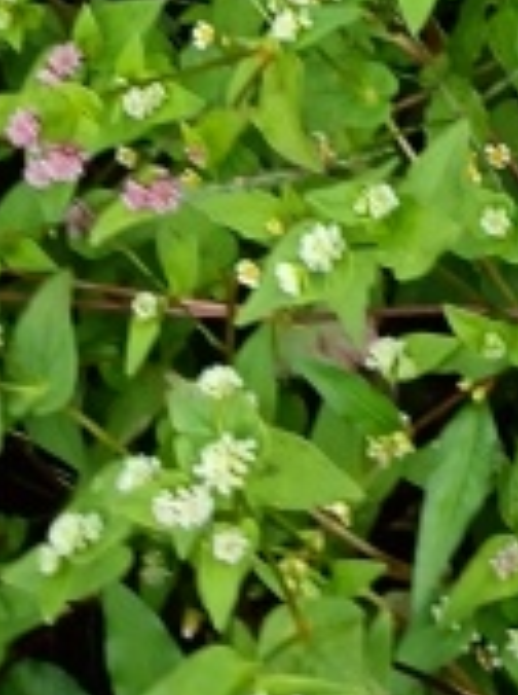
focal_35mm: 171
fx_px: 3425
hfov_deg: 7.6
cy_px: -859
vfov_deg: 10.3
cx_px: 1562
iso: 100
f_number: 1.8
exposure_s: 1/104
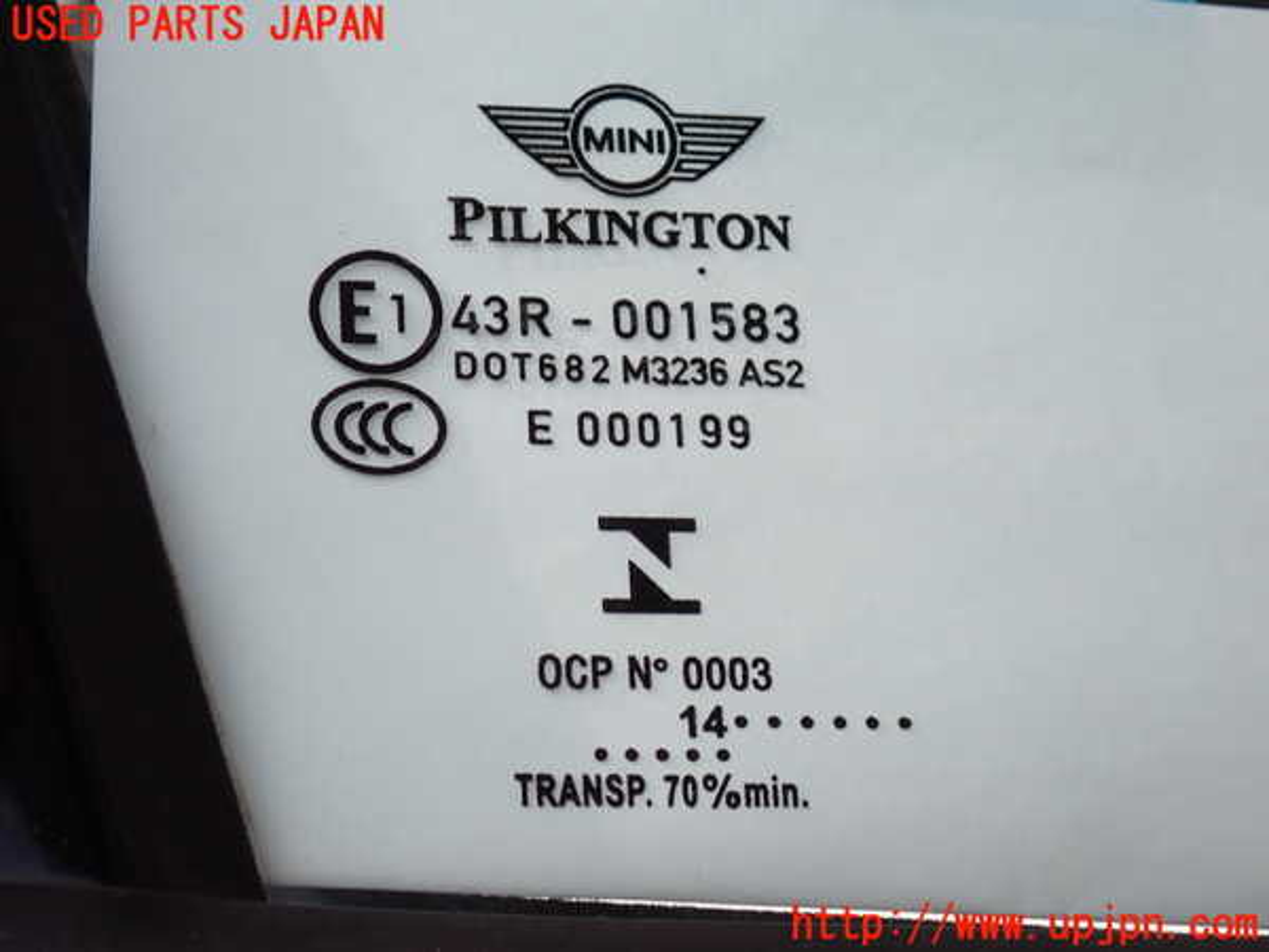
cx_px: 634
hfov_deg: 19.6
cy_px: 476
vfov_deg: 14.8
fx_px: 3666
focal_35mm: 100
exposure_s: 1/200
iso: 100
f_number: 4.9
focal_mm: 18
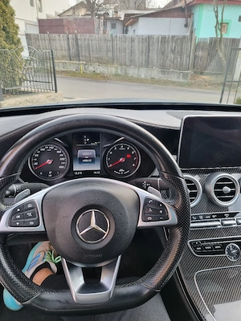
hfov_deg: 53.1
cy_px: 160
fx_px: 241
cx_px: 120
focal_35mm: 26
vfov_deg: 67.3
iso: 50
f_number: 1.8
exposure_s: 1/123
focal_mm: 5.4
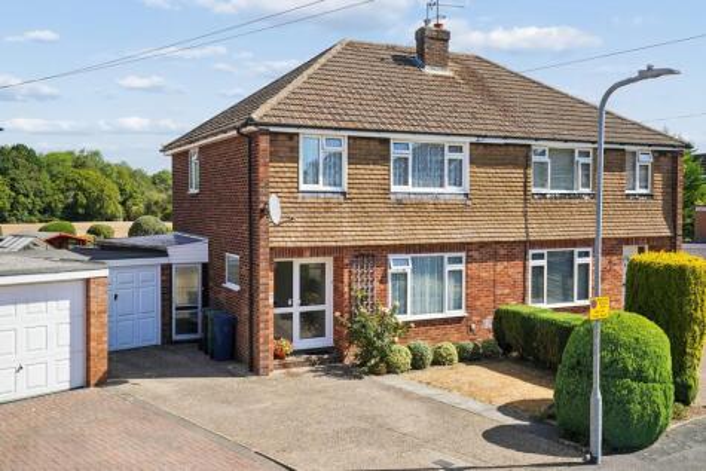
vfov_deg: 37.9
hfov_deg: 54.4
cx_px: 353
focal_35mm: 35
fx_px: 687
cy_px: 236
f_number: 8
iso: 500
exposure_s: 1/1250
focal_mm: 35
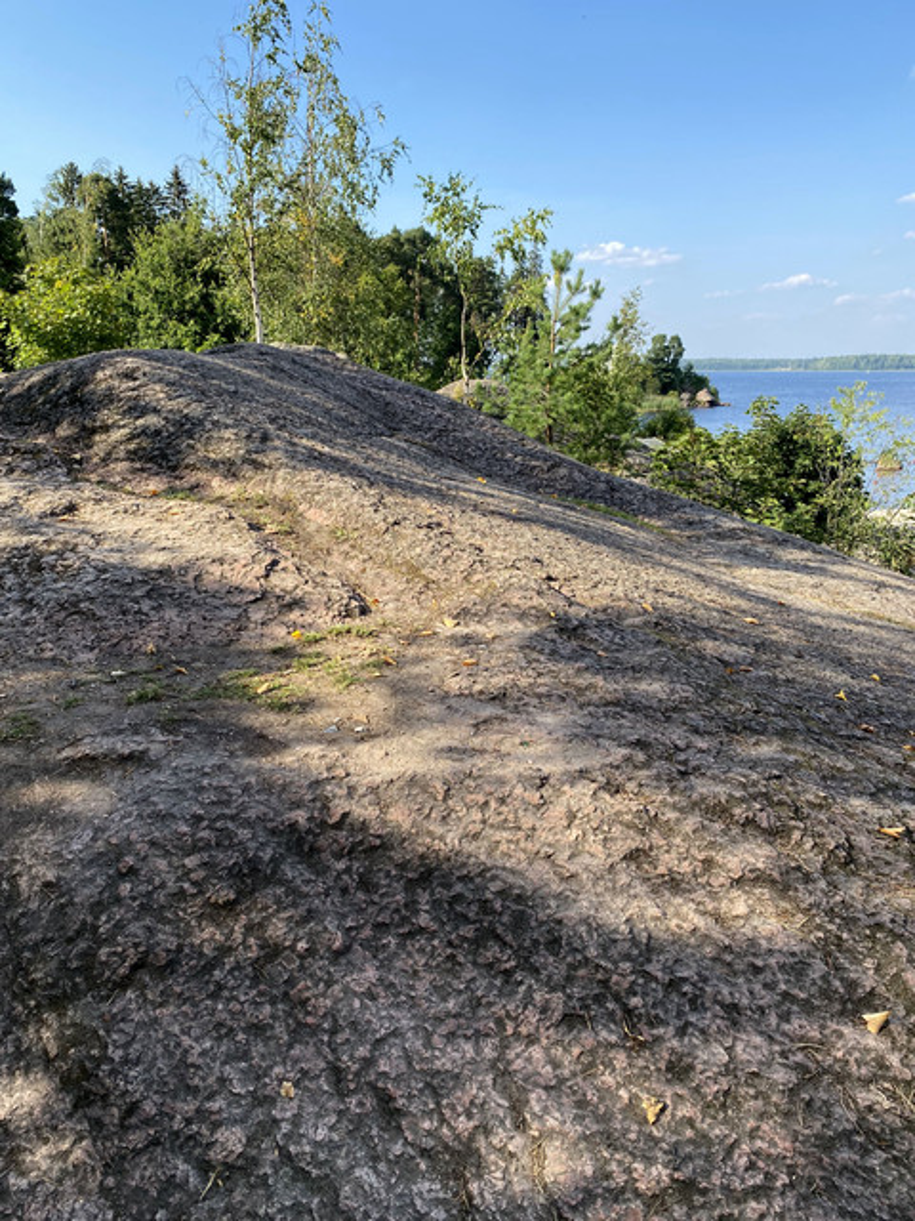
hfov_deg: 53.1
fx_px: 916
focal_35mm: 26
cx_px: 458
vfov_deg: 67.3
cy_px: 610
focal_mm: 4.25
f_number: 1.8
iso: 32
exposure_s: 1/1300
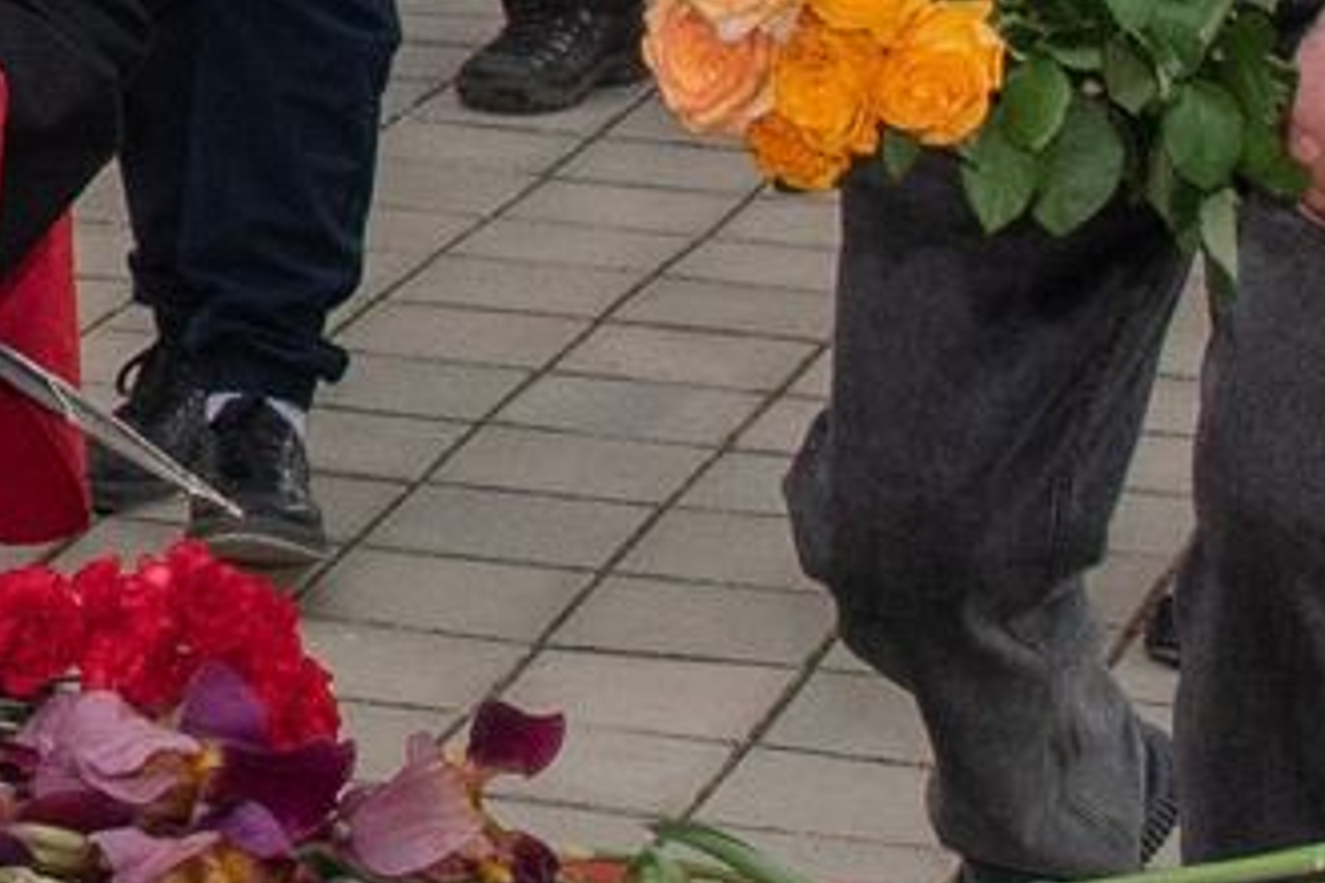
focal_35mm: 192
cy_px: -556
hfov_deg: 10.2
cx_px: -948
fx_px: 7066
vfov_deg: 7.0
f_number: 10
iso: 640
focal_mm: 24
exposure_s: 1/160
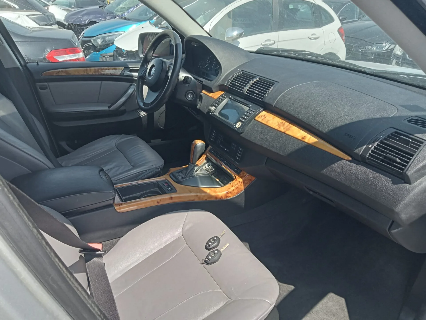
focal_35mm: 28
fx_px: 345
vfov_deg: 49.7
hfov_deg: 63.4
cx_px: 213
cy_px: 160
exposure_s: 1/332
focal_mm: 3.46
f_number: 2.2
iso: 100
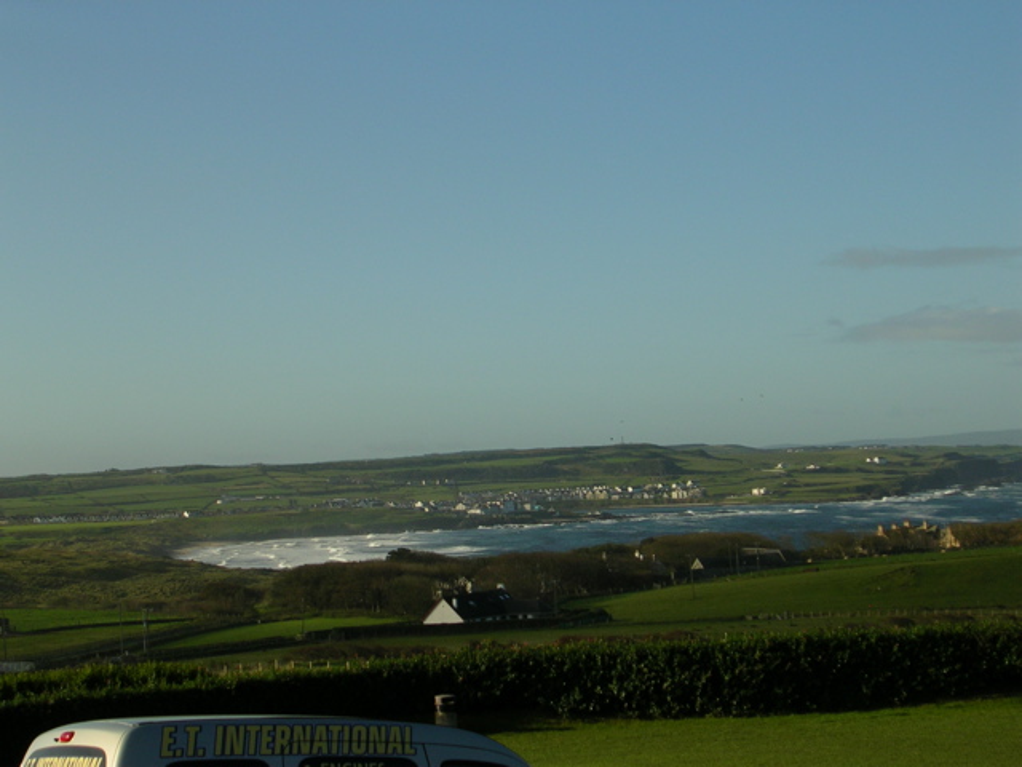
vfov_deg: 19.4
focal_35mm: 76
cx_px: 511
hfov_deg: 25.7
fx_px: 2244
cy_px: 384
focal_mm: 11.5
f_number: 3.9
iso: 50
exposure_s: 1/740
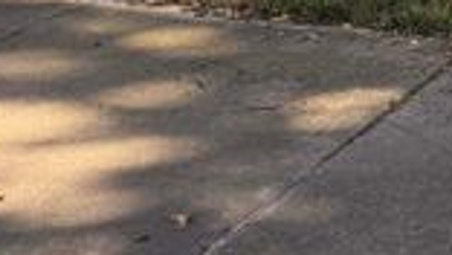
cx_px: 591
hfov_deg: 17.8
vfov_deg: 8.5
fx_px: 1343
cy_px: -587
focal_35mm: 112
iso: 100
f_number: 1.78
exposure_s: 1/627
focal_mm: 6.76
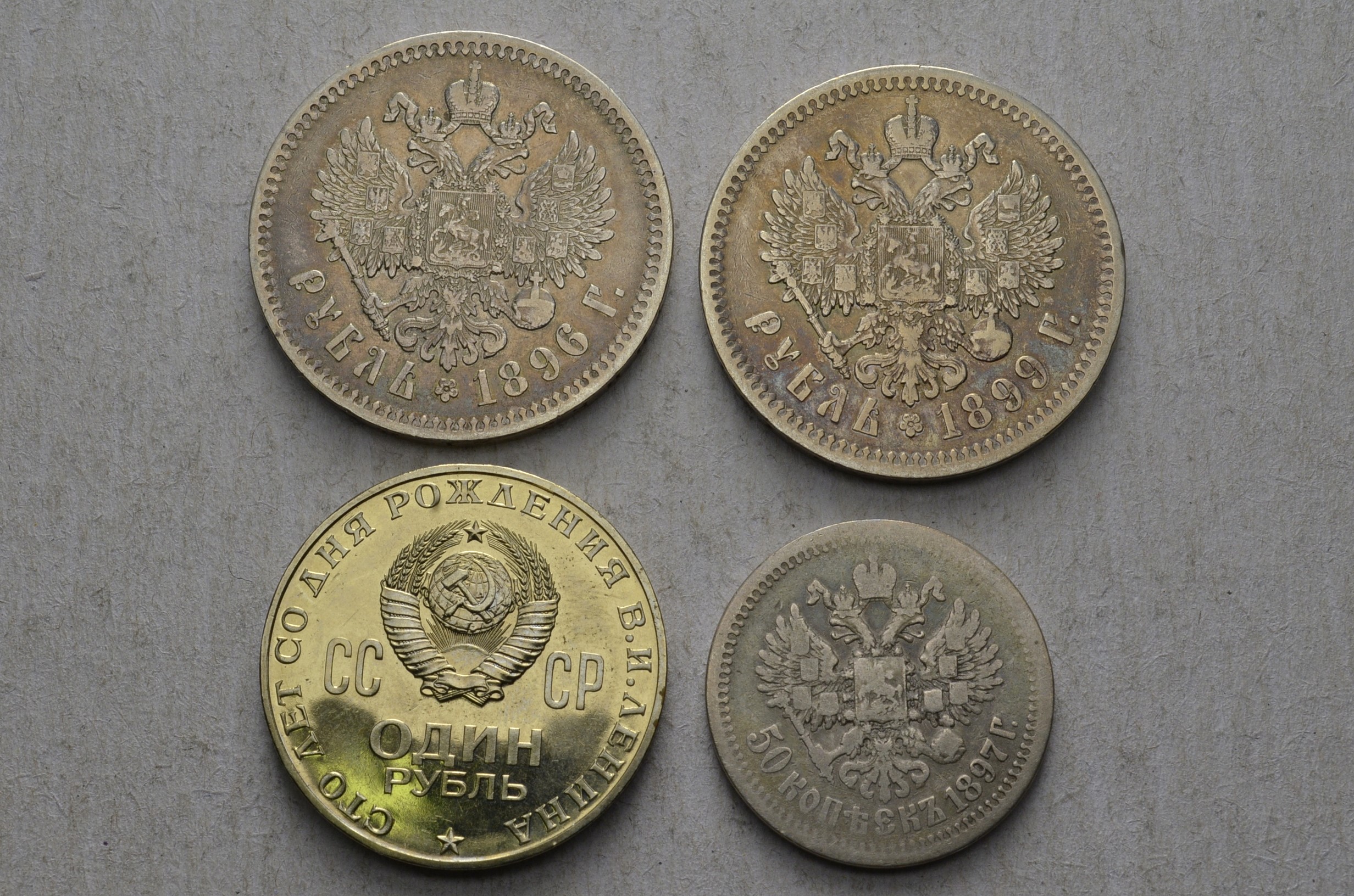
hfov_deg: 30.6
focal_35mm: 66
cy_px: 448
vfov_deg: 20.5
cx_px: 677
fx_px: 2477
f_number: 14
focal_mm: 44
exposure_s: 1/250
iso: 400
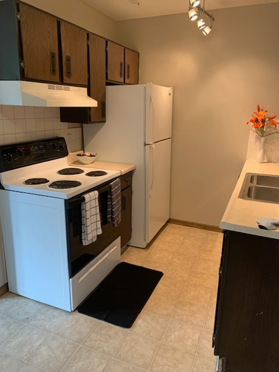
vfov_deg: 67.3
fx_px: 279
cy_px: 186
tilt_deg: -14.8
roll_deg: -0.2
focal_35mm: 26
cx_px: 140
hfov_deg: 53.1
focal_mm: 4.25
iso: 125
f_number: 1.8
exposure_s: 1/60
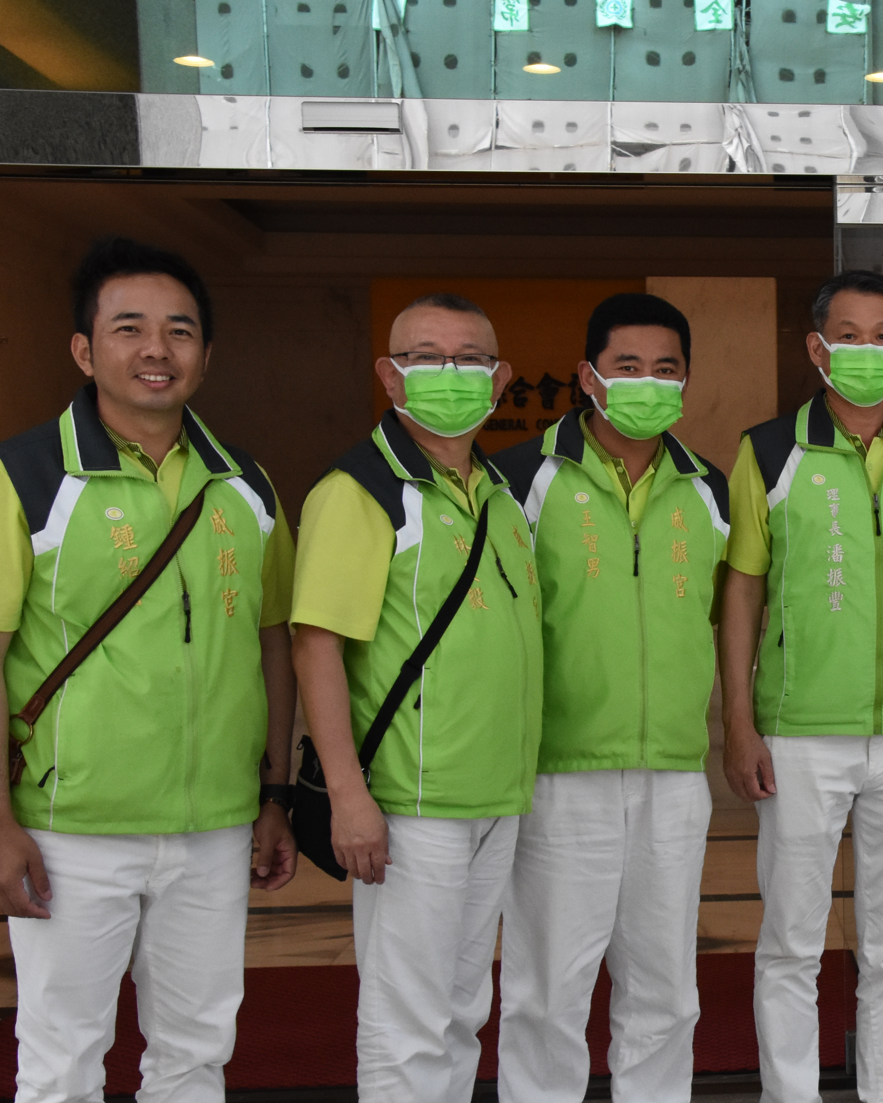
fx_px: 1960
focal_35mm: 60
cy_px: 690
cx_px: 980
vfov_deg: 31.3
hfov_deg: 23.7
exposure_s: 1/320
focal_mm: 22
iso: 1600
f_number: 9
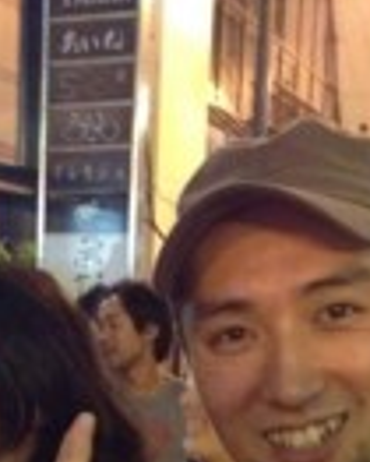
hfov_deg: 12.9
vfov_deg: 15.3
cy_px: 677
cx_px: -67
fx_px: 1600
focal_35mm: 117
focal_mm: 4.28
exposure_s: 1/15
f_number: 2.4
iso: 800
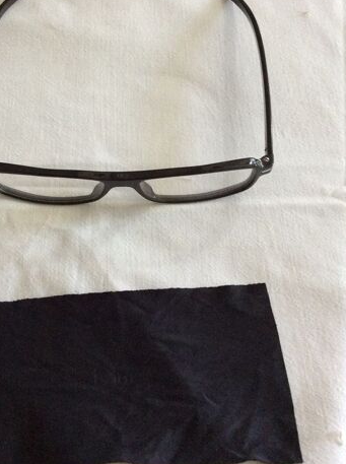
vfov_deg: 42.0
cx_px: 127
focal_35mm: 45
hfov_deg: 31.9
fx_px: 602
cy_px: 198
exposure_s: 1/25
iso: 160
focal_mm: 3.3
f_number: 2.4
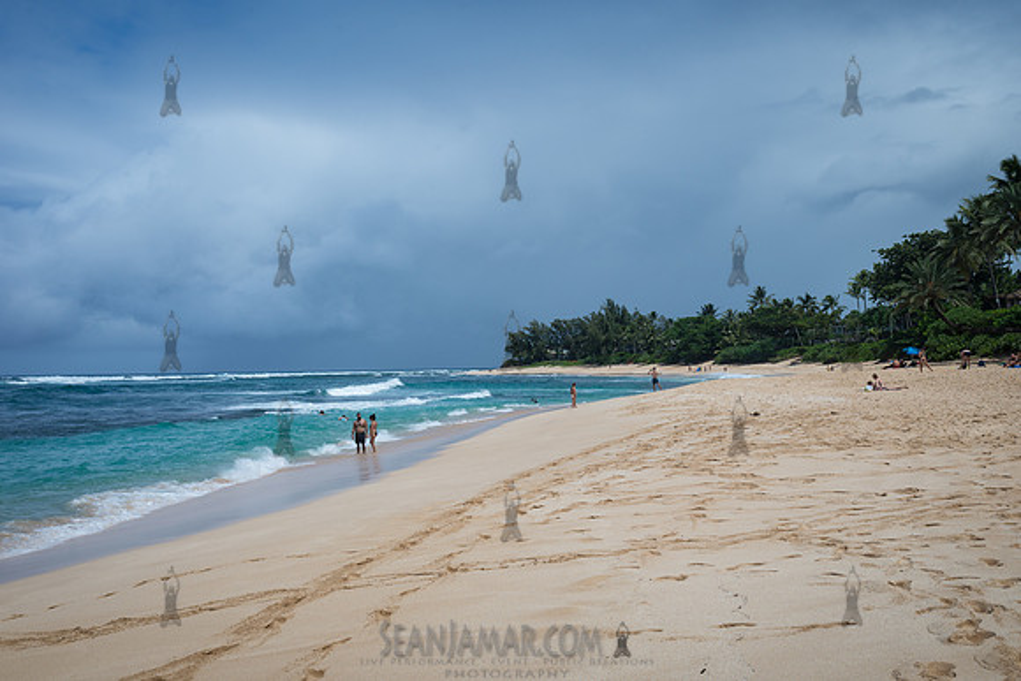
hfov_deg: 50.8
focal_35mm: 38
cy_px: 339
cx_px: 534
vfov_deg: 35.2
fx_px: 1074
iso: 250
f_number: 13
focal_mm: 35
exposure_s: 1/320
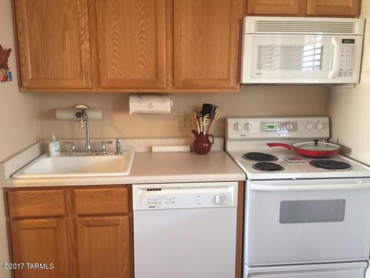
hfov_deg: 61.7
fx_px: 310
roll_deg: -1.5
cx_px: 185
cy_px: 139
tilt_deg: -11.3
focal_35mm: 29
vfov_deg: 48.2
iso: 80
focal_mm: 4.15
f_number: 2.2
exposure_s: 1/15
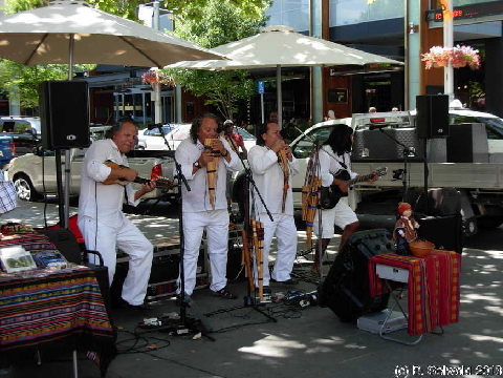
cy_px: 189
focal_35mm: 58
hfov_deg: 33.2
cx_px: 252
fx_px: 843
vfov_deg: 25.2
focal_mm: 9.5
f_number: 3.3
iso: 79
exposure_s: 1/181
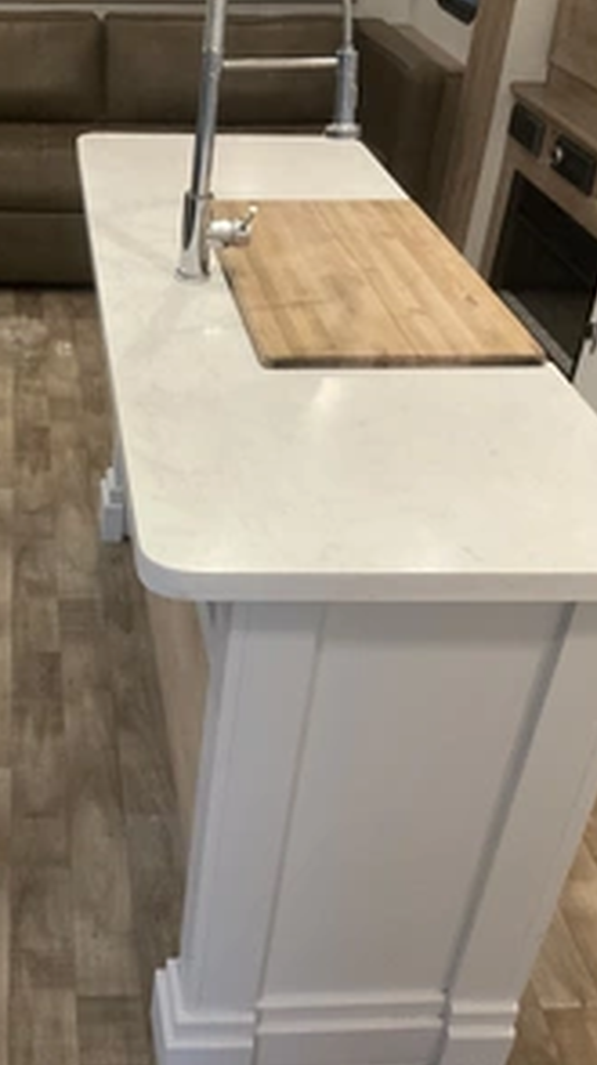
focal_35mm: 43
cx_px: 94
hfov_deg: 27.0
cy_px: 540
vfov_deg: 47.4
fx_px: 1212
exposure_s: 1/40
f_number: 1.8
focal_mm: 3
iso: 320
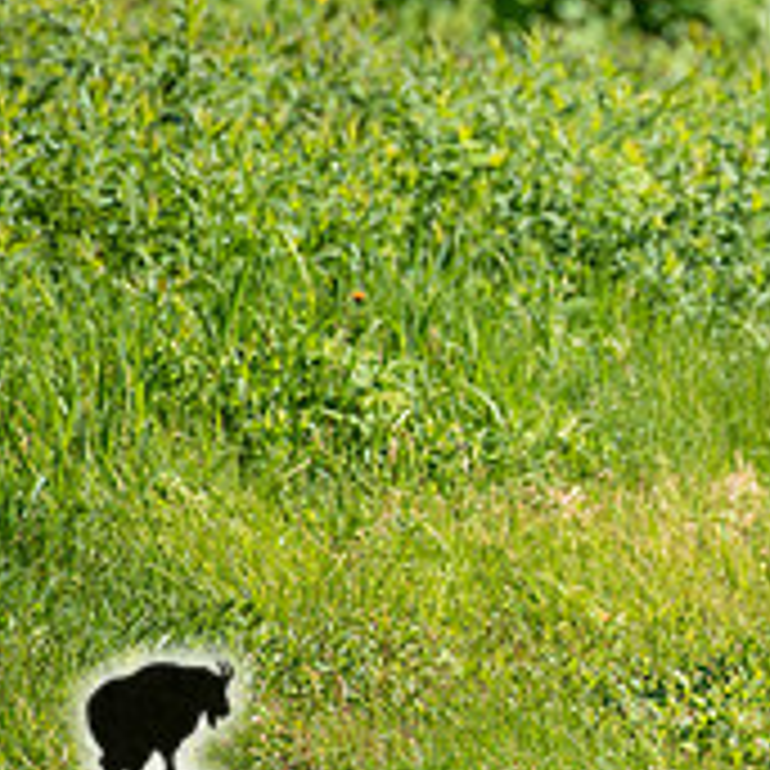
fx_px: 14496
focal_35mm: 576
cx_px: 1058
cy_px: 299
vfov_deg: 3.0
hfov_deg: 3.0
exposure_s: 1/640
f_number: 3.5
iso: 100
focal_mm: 200
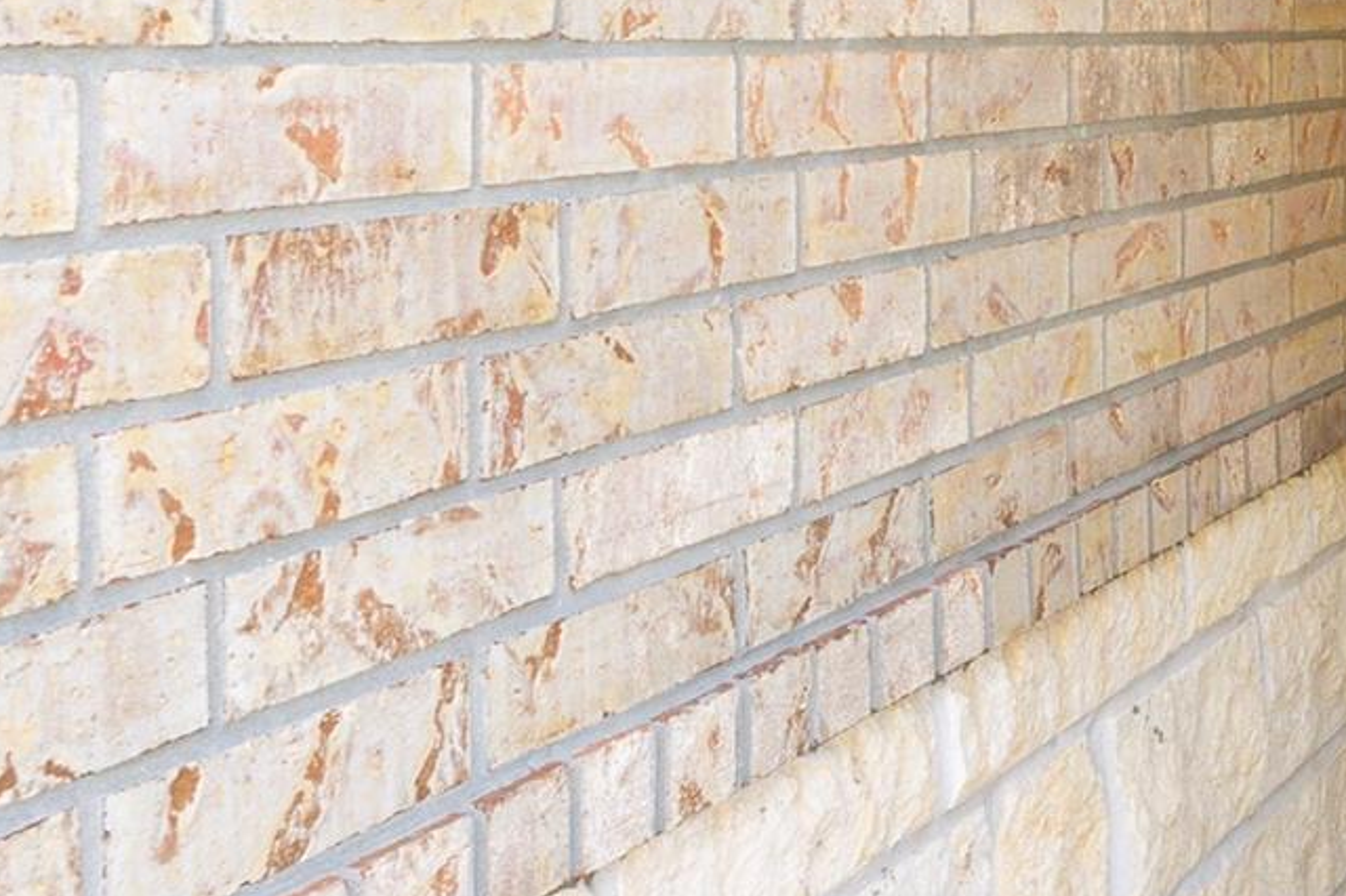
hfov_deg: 24.0
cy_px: 25
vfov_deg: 20.6
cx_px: 2076
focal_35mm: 64
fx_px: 2392
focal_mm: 20
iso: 100
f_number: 11
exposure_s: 1/13
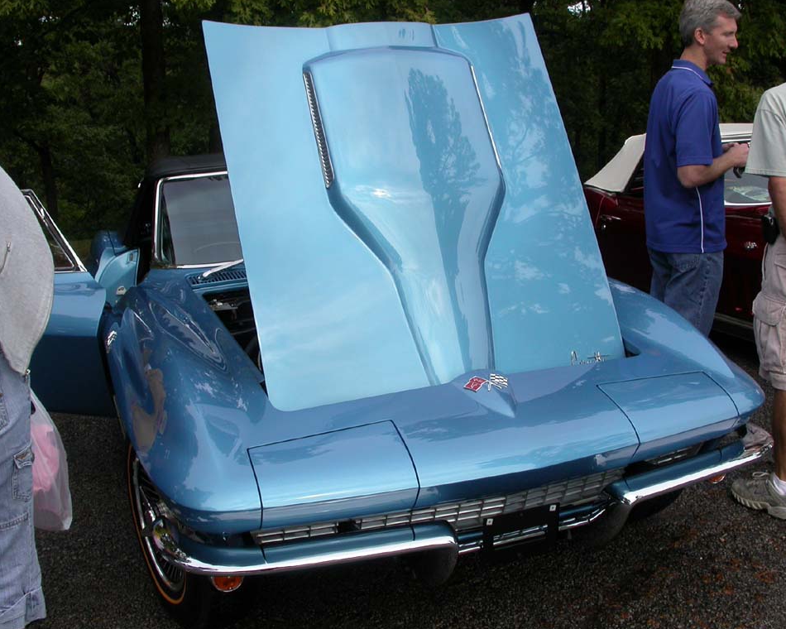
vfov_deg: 37.3
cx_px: 409
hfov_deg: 45.8
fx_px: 931
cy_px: 314
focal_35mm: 40
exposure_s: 1/242
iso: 100
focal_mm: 7.85
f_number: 6
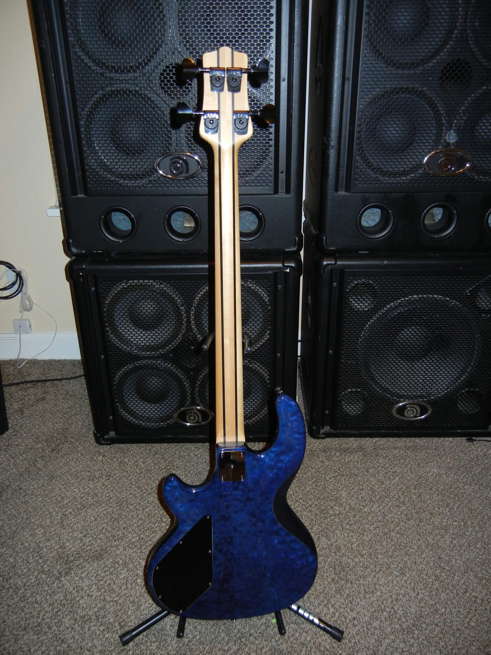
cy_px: 328
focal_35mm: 30
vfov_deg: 60.0
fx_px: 567
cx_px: 246
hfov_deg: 46.8
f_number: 3.5
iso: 200
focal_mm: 5.4
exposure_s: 1/30
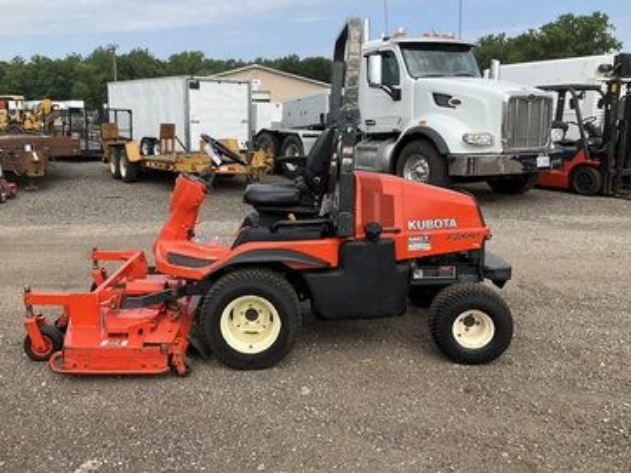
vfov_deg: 44.1
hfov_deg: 56.8
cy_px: 214
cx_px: 290
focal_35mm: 32
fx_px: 583
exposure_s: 1/1279
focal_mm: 3
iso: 25
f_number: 1.8
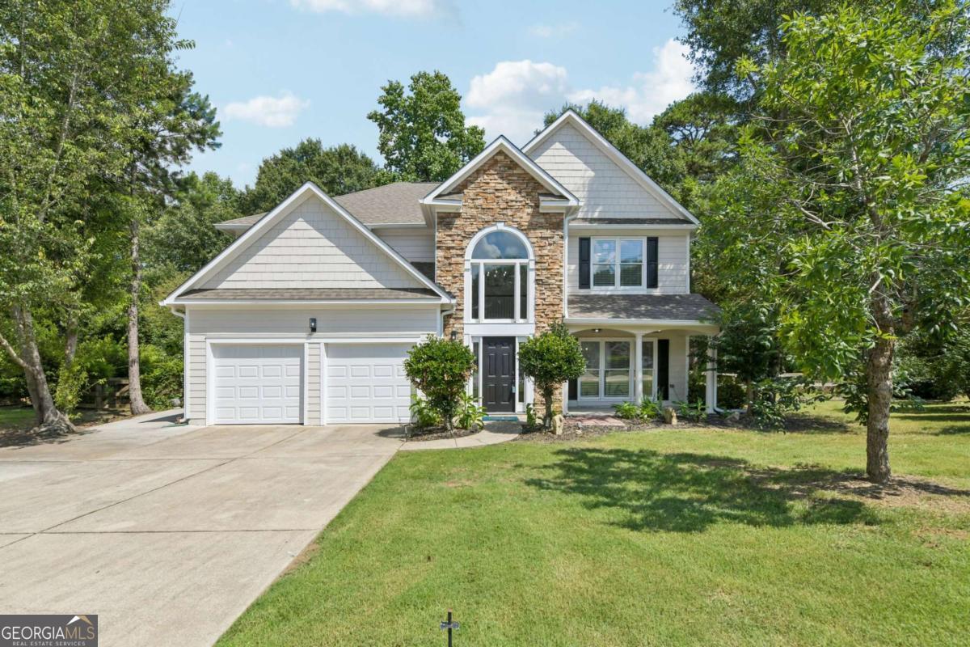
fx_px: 431
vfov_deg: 73.7
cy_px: 324
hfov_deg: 96.7
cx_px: 485
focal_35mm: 16
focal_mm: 16
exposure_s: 1/2000
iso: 400
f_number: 8
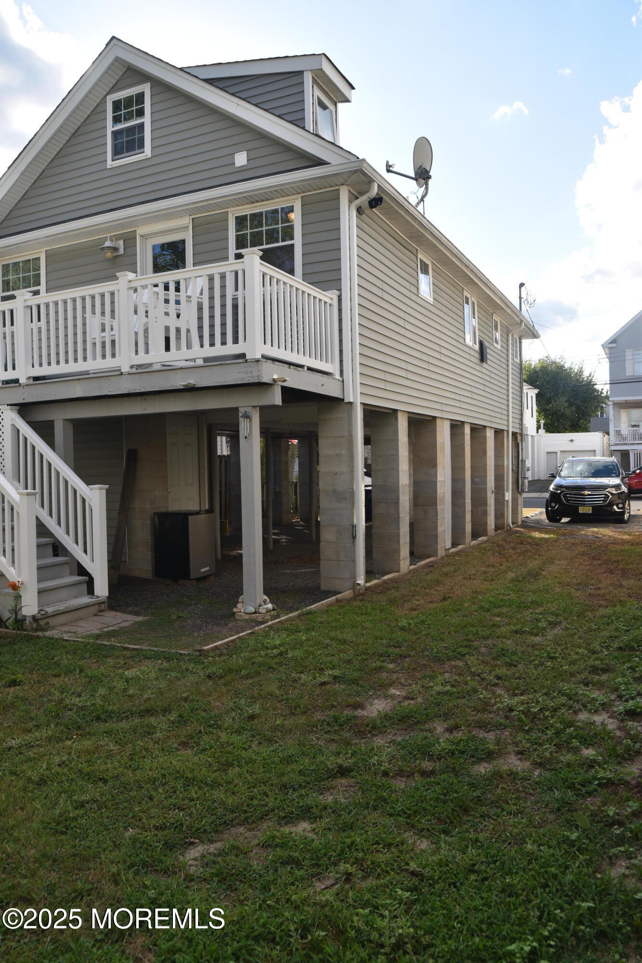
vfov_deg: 70.4
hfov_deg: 50.4
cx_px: 321
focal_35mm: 26
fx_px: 682
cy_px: 482
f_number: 7.1
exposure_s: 1/200
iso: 100
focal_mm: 17
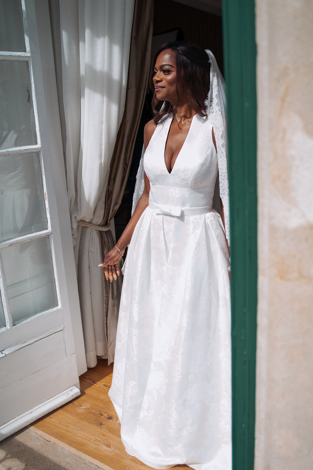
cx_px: 156
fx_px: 365
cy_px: 235
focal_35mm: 28
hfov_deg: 46.4
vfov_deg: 65.5
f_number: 2.8
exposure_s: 1/1000
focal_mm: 28
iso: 64
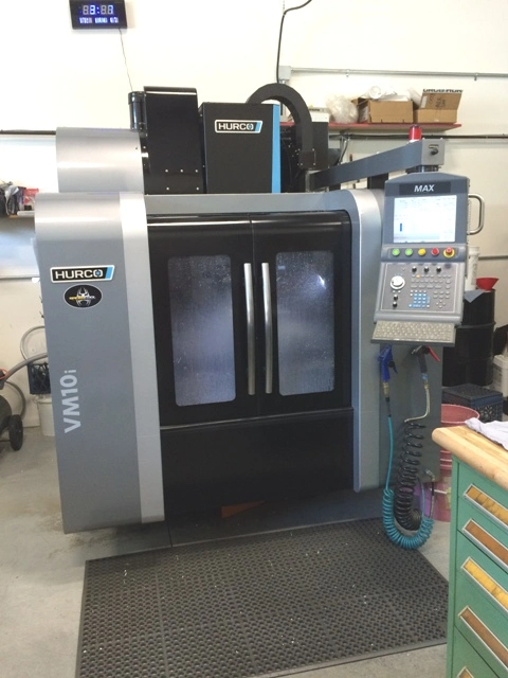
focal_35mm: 29
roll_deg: +2.7
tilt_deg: -11.3
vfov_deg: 61.7
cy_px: 339
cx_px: 254
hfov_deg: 48.2
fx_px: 567
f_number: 2.2
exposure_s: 1/30
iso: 64
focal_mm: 4.15
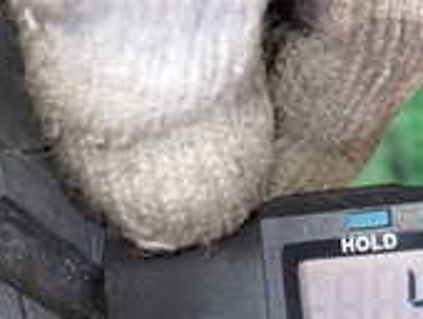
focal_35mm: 88
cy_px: 242
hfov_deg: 22.1
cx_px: 134
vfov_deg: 16.7
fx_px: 1077
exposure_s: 1/50
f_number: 2
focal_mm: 4.5
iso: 200
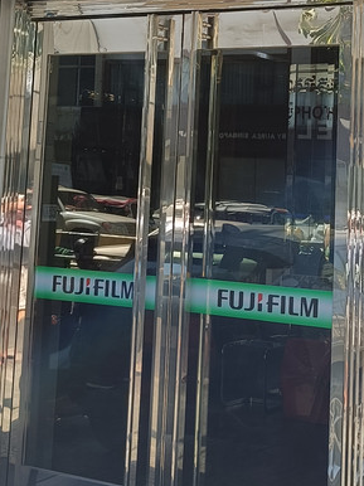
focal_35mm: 85
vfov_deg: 22.4
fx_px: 1193
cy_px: 34
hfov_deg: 17.3
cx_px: 188
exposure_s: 1/127
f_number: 1.7
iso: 100
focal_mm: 4.7
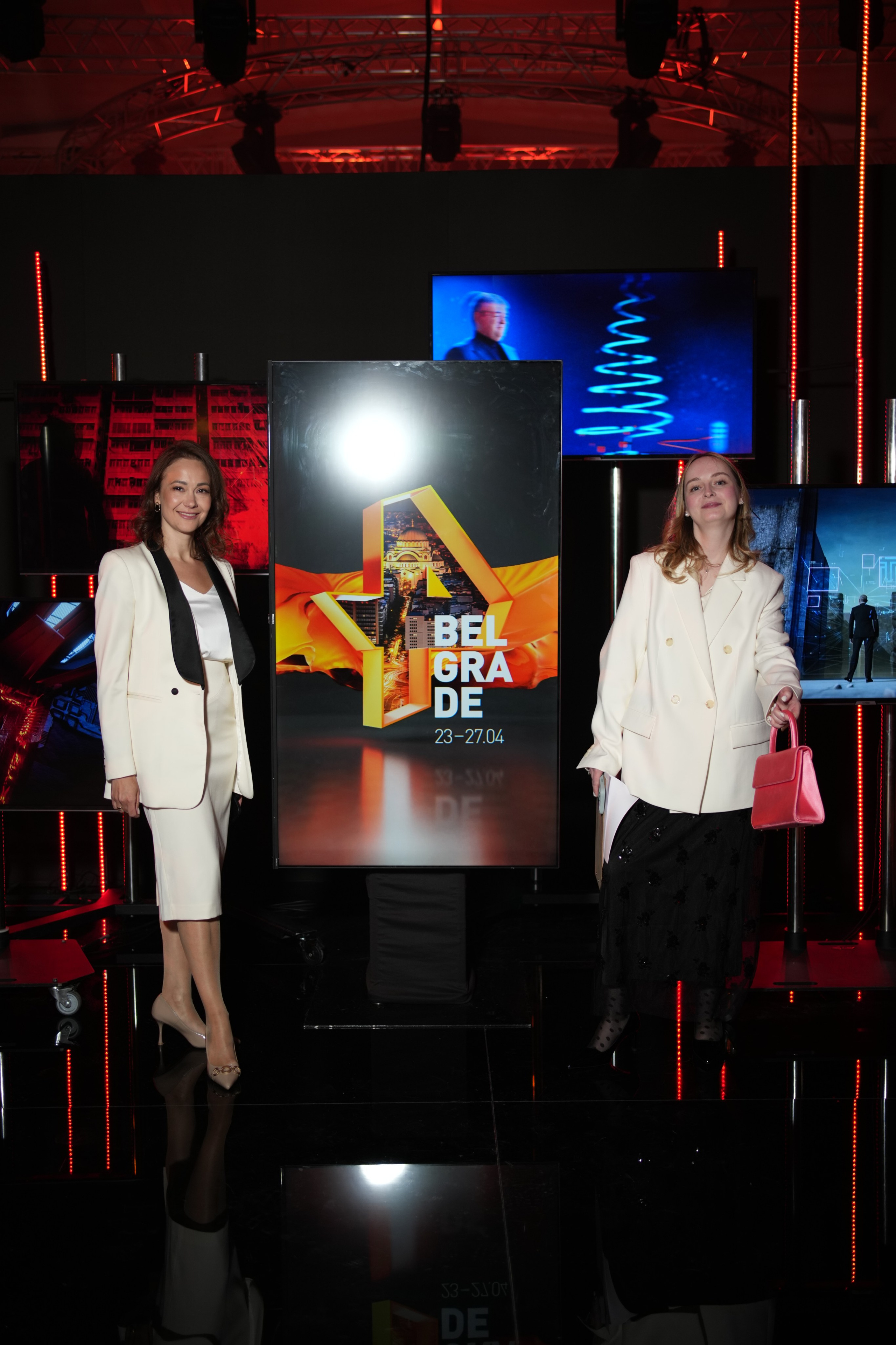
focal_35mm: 35
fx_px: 1307
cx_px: 448
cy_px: 672
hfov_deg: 37.9
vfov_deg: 54.4
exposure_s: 1/400
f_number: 1.8
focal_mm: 35
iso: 500
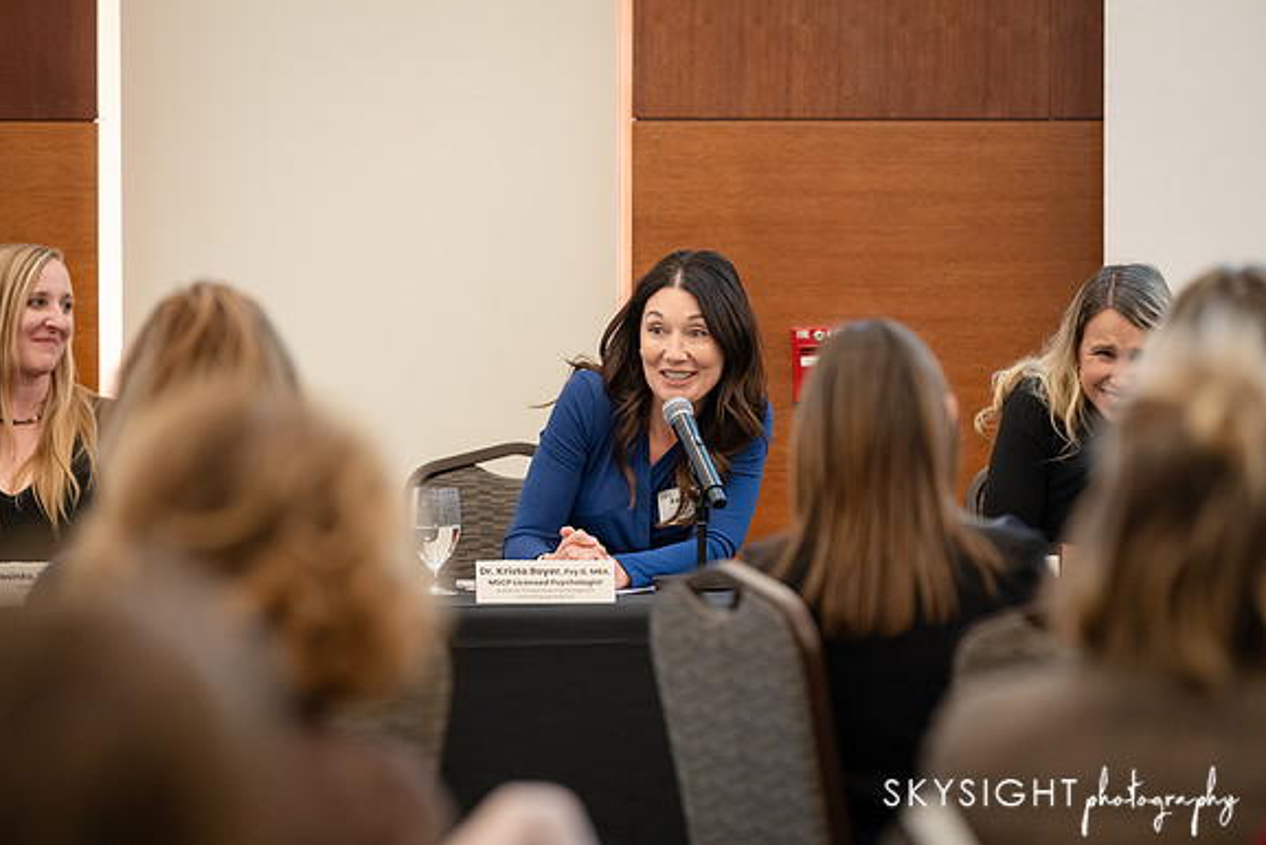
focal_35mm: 206
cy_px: 422
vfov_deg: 6.7
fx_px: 7246
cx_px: 632
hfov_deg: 10.0
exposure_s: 1/160
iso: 3200
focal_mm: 200
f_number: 3.5
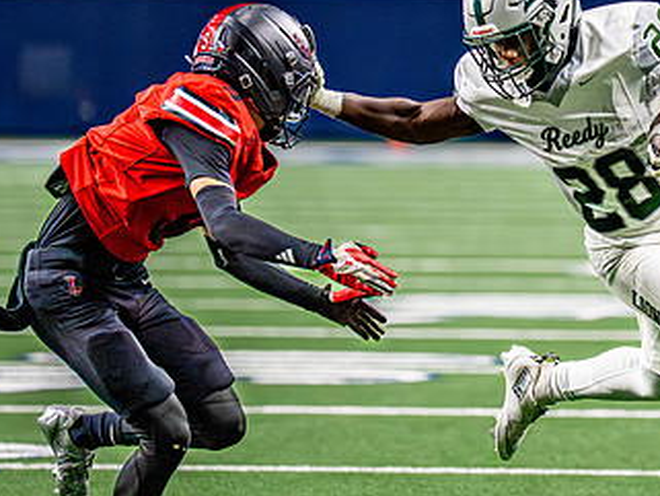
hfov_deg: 3.7
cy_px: 202
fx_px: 10338
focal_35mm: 542
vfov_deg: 2.7
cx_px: 529
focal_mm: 185
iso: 5000
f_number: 2.8
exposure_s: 1/2000
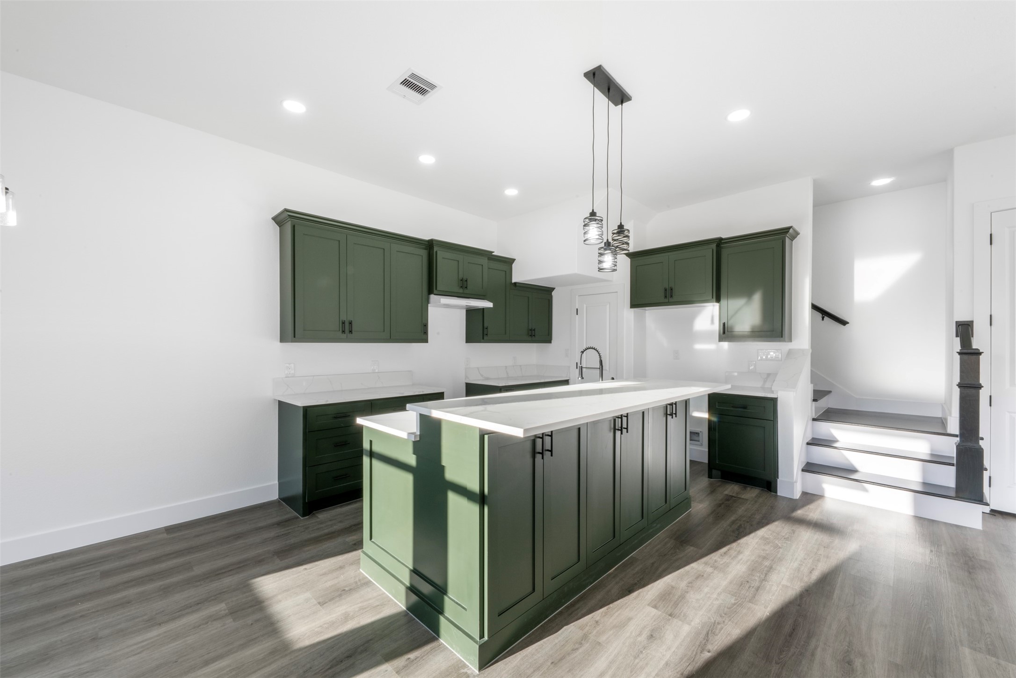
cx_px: 508
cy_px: 339
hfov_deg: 104.3
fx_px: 395
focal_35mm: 14
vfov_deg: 81.2
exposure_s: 1/1.25
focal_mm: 14
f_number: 9
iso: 250
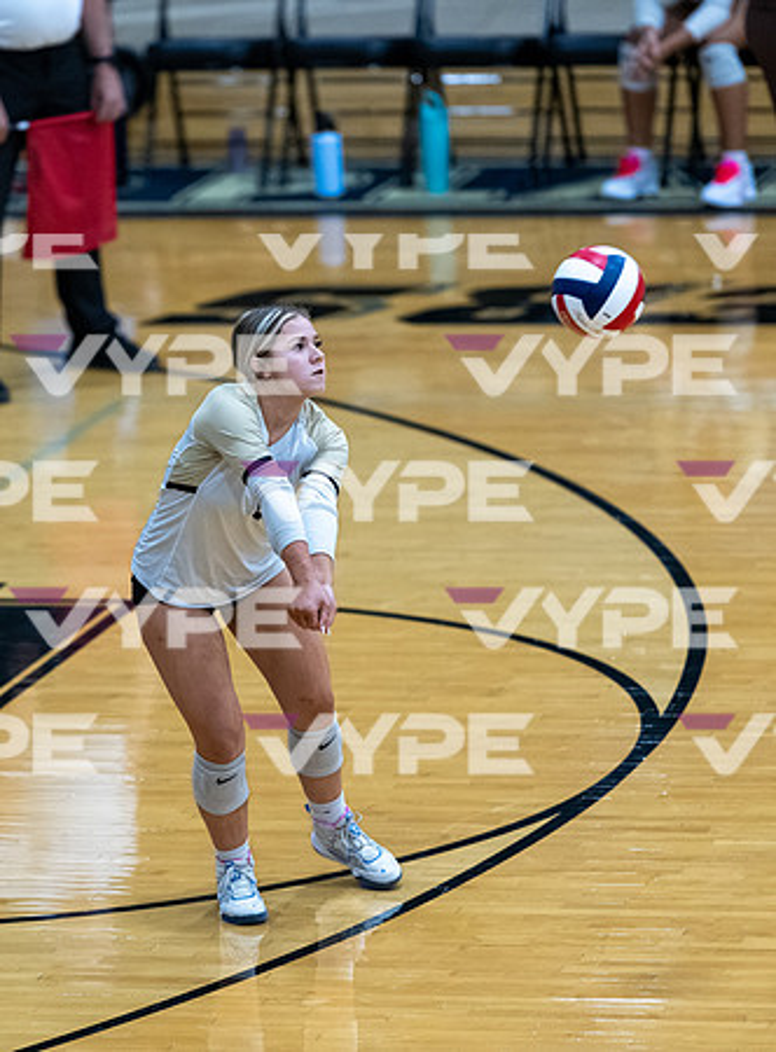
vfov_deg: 6.2
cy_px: 533
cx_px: 212
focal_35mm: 320
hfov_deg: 4.6
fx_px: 9652
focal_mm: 200
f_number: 2
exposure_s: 1/1600
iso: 3200
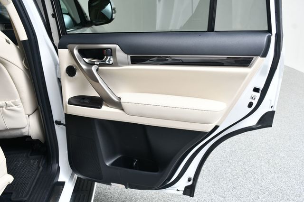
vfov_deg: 39.9
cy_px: 101
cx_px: 152
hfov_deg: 57.2
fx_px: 279
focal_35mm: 33
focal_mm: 22
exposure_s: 1/160
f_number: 5.6
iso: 100
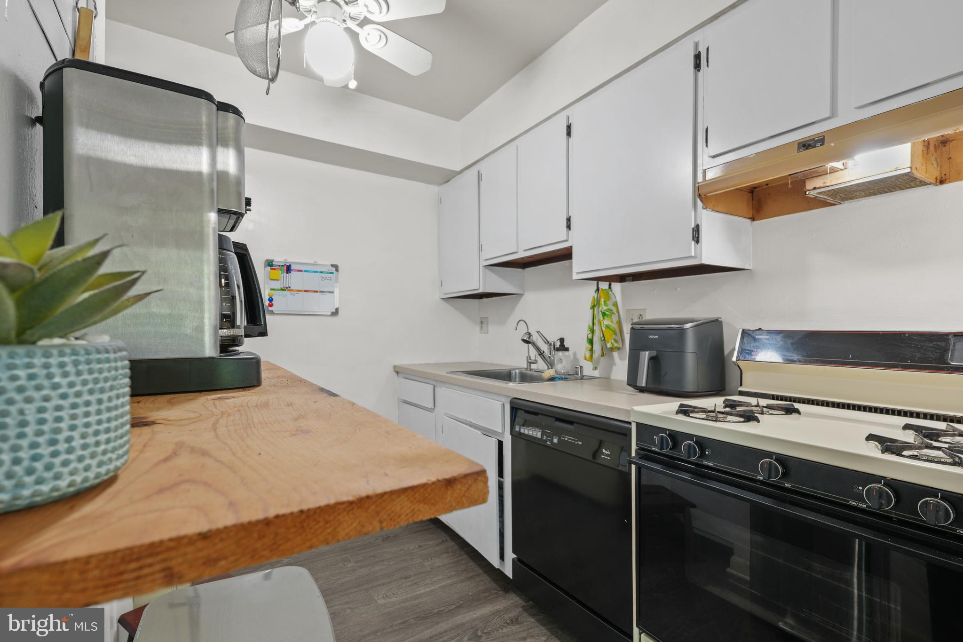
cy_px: 321
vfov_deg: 73.7
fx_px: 428
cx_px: 482
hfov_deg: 96.7
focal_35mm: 16
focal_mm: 16
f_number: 8
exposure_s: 3.2
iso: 100
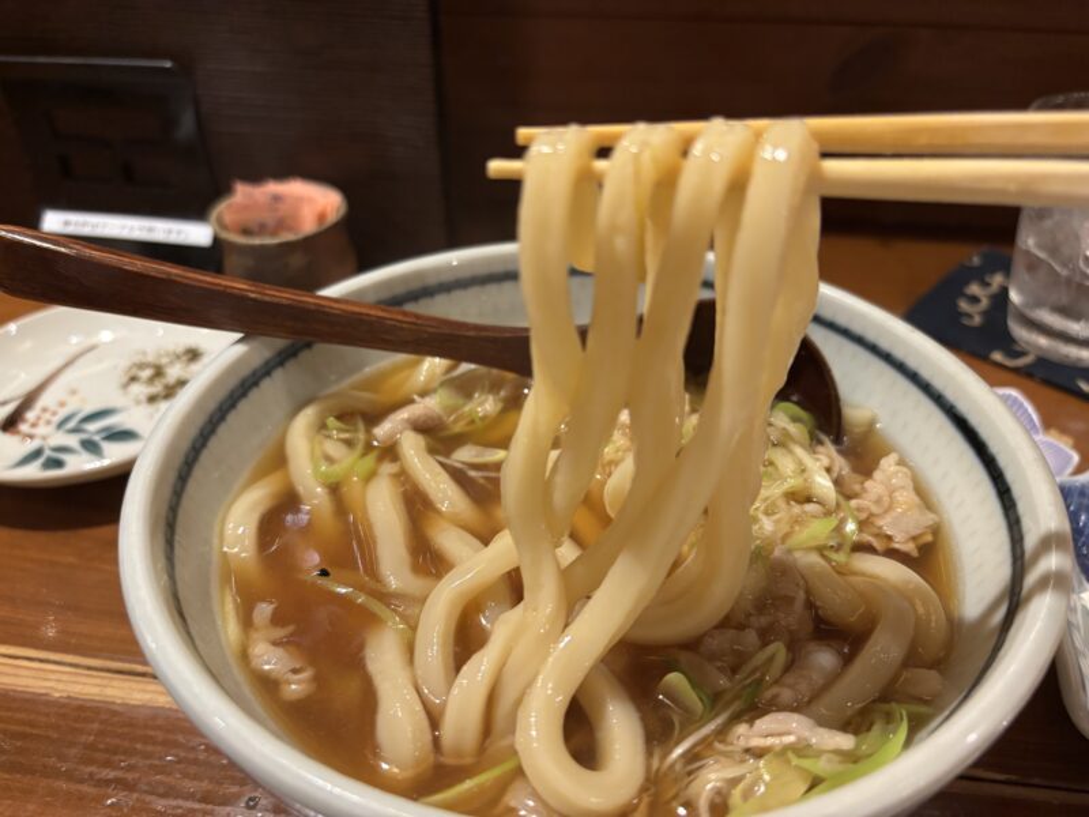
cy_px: 408
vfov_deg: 53.1
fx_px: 818
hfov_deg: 67.3
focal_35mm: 26
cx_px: 544
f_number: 1.6
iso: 400
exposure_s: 1/50
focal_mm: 5.96
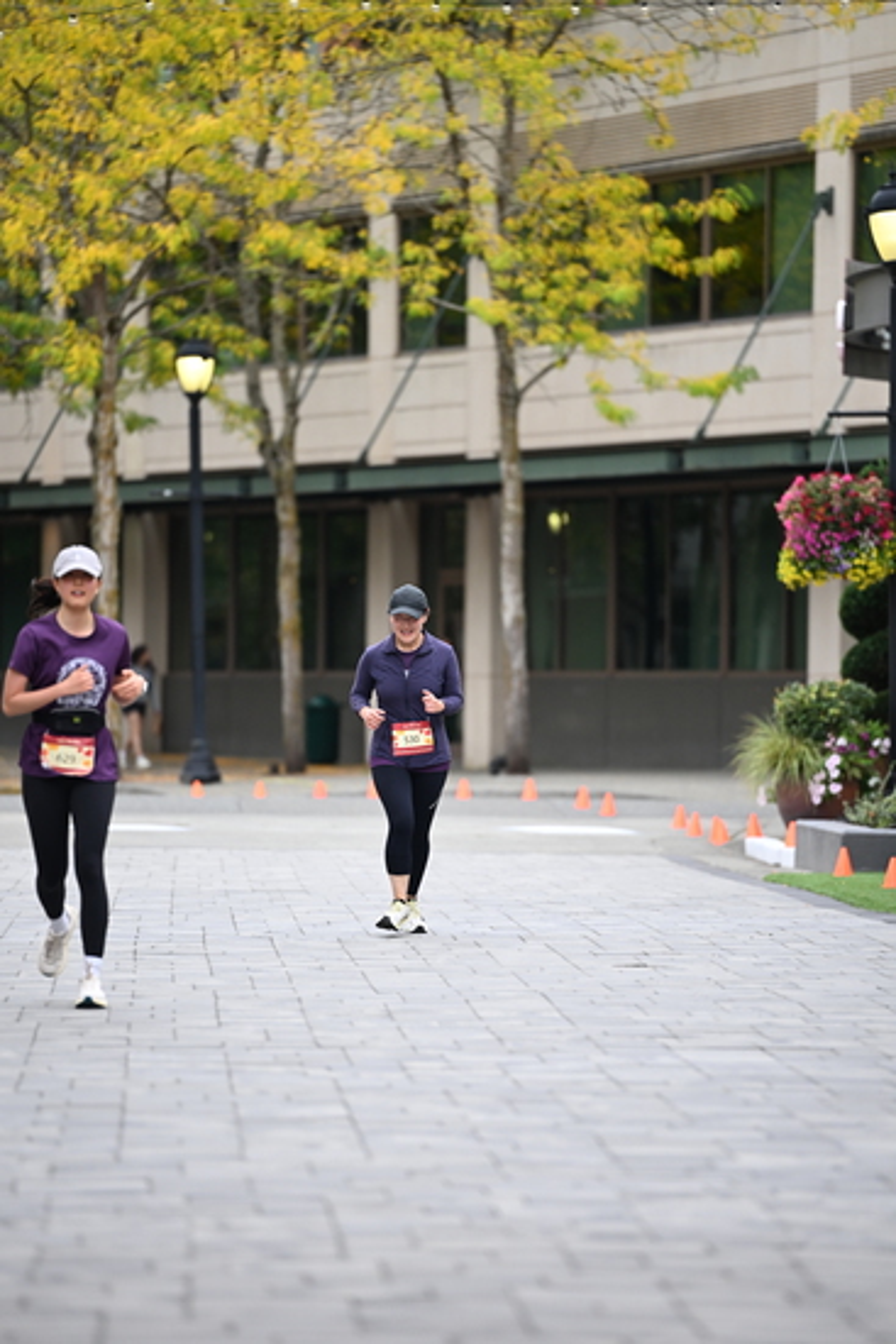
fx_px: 7461
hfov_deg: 6.9
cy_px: 672
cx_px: 448
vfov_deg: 10.3
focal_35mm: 200
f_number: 2.8
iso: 640
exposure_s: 1/1600
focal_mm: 200
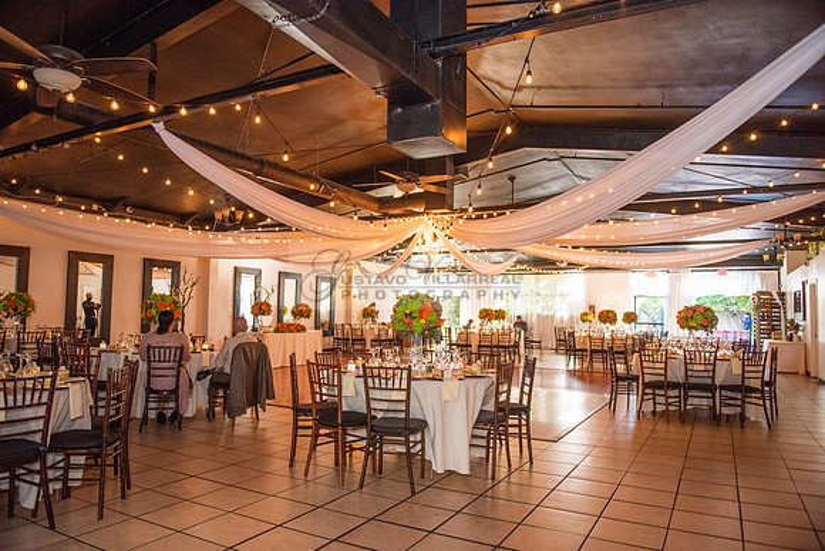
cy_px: 276
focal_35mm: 24
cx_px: 412
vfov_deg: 53.2
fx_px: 550
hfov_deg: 73.7
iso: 2000
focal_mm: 24
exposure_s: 1/200
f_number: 2.8
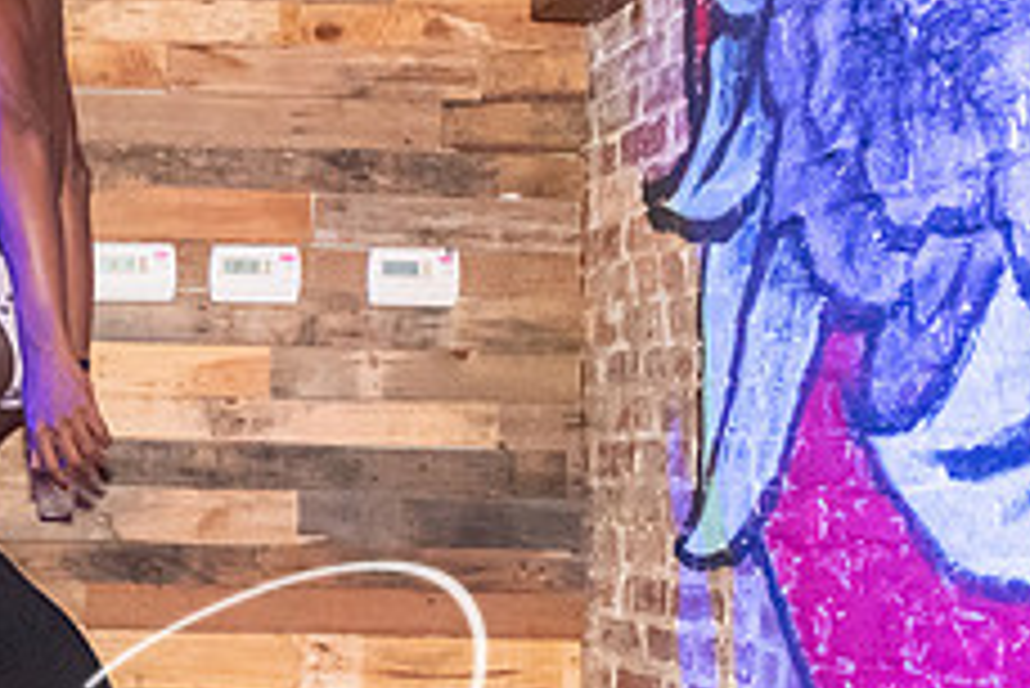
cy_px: 389
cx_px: -153
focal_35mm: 76
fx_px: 2176
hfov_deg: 24.5
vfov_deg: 18.0
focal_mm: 20
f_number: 3.5
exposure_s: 1/60
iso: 6400
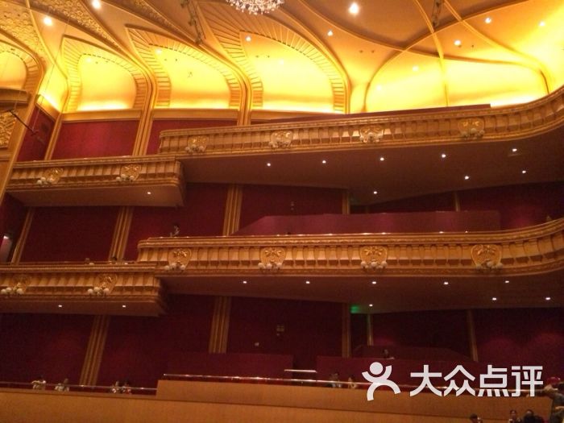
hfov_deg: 60.0
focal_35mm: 30
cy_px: 212
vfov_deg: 46.8
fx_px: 489
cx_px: 282
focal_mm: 4.12
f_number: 2.2
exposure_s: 1/15
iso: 800
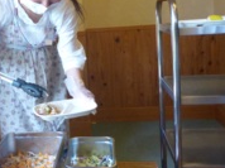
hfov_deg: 34.2
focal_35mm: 55
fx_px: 357
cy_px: 47
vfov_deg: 26.2
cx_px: 53
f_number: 3.3
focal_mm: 4.9
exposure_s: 1/125
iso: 800
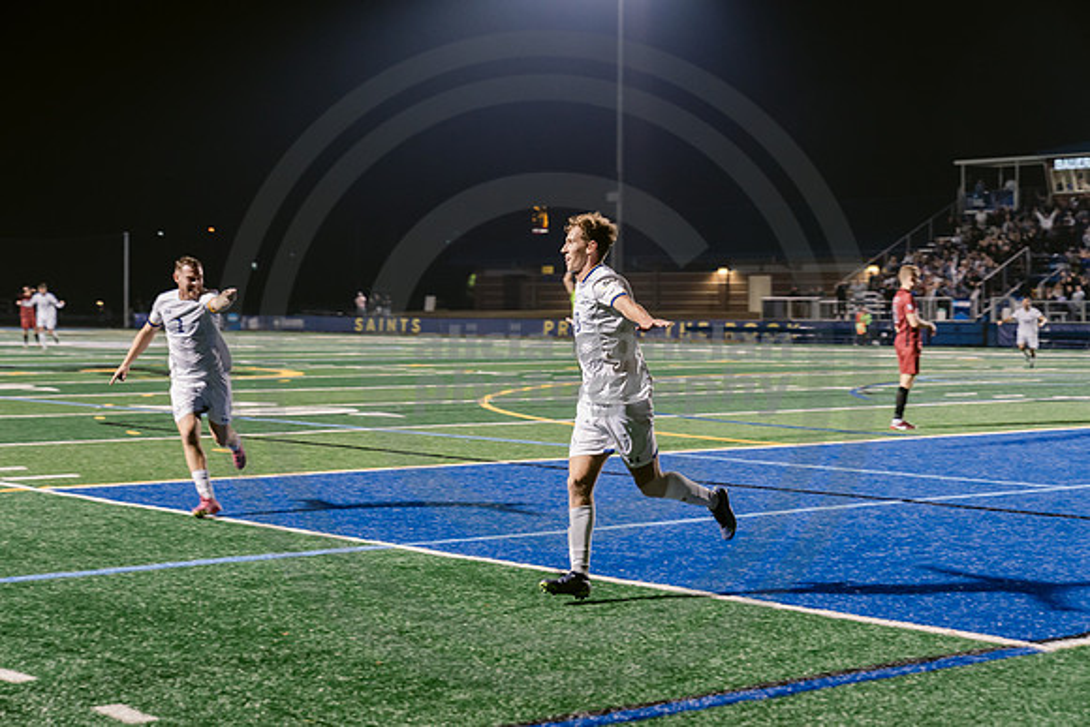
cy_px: 364
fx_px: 2120
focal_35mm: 70
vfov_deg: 19.5
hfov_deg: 28.8
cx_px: 545
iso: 2500
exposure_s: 1/160
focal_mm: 70
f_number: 4
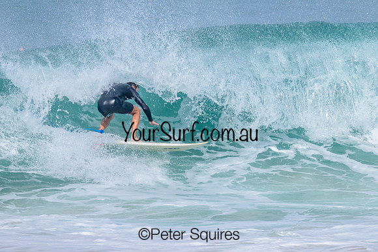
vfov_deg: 1.4
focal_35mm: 985
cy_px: 89
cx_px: 204
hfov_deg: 2.1
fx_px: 10345
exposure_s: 1/2000
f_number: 11
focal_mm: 720
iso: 450
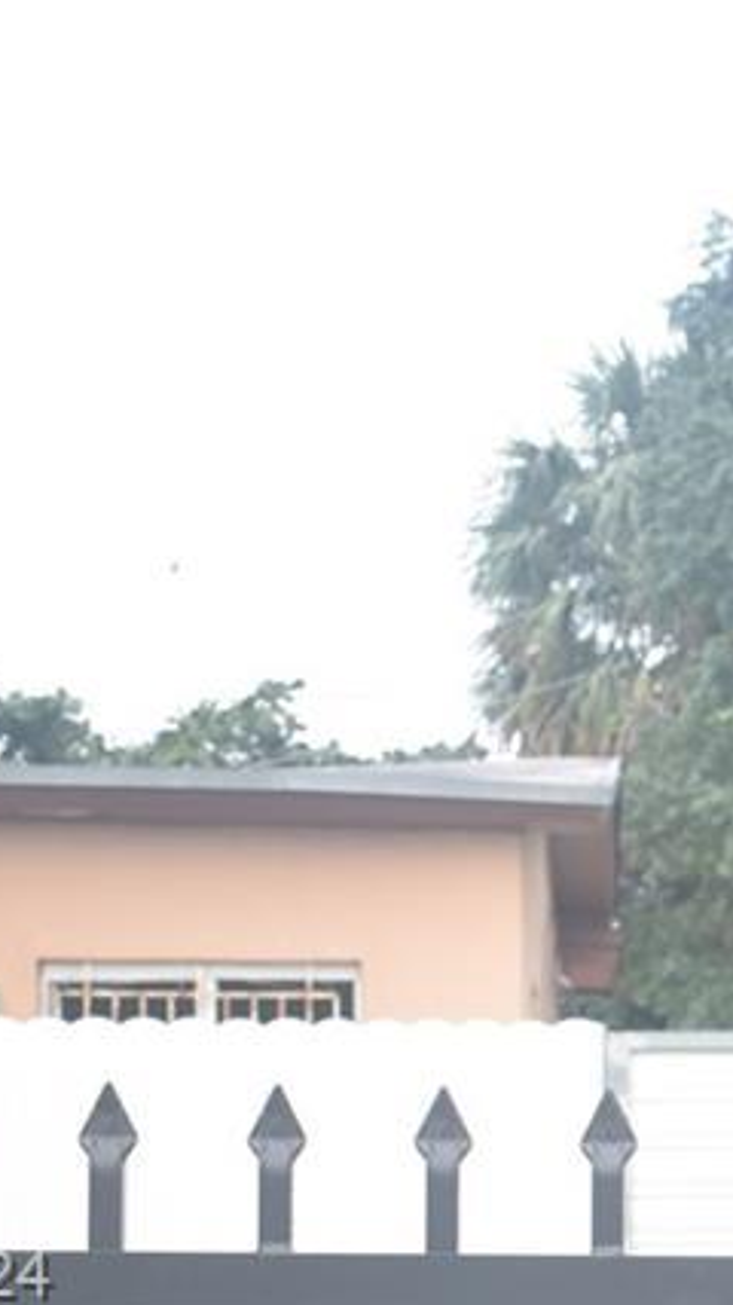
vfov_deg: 19.6
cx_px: 1518
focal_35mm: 106
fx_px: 3665
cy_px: 1281
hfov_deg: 10.4
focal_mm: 18
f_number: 3.5
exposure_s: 1/100
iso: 100
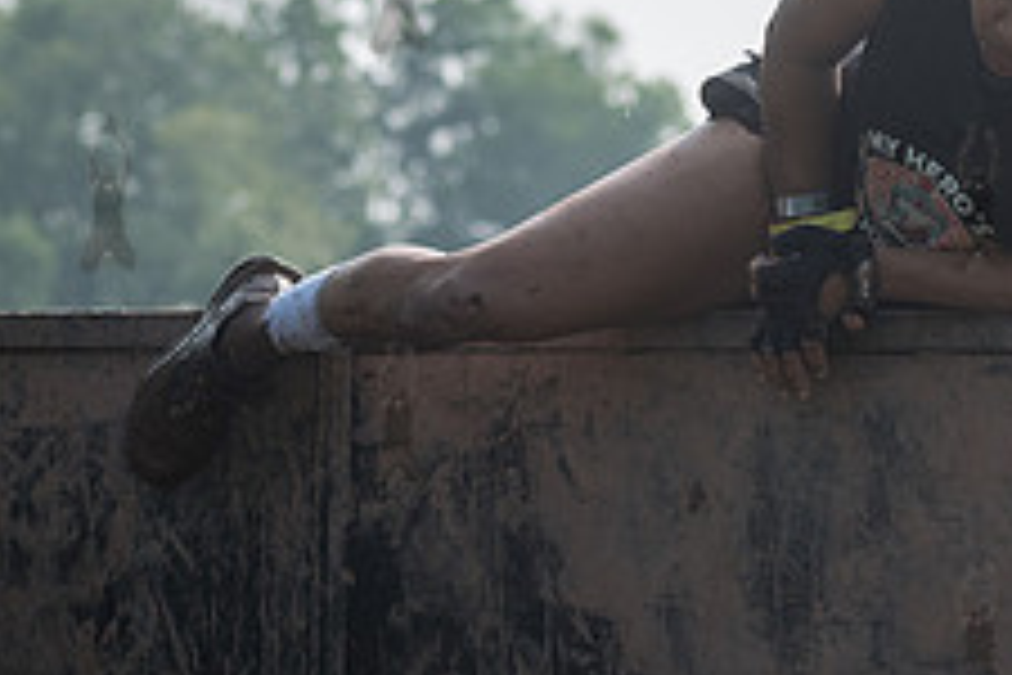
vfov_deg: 5.5
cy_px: 260
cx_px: 856
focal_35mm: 252
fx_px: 7083
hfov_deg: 8.2
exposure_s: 1/2000
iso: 250
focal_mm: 86
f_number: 4.5
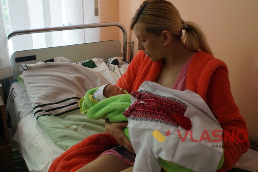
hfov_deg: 46.4
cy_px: 86
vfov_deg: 31.8
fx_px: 301
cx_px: 129
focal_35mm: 42
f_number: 6.3
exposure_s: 1/60
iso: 1600
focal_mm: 28
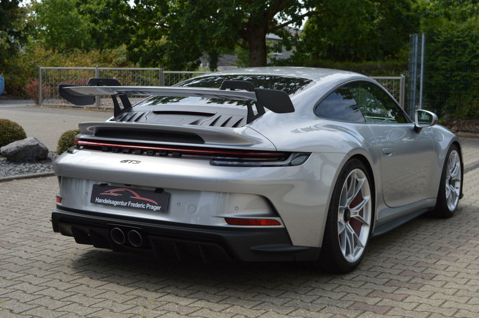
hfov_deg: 35.1
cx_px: 240
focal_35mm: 57
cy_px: 159
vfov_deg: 23.7
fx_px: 758
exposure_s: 1/250
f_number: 8
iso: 100
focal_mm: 38
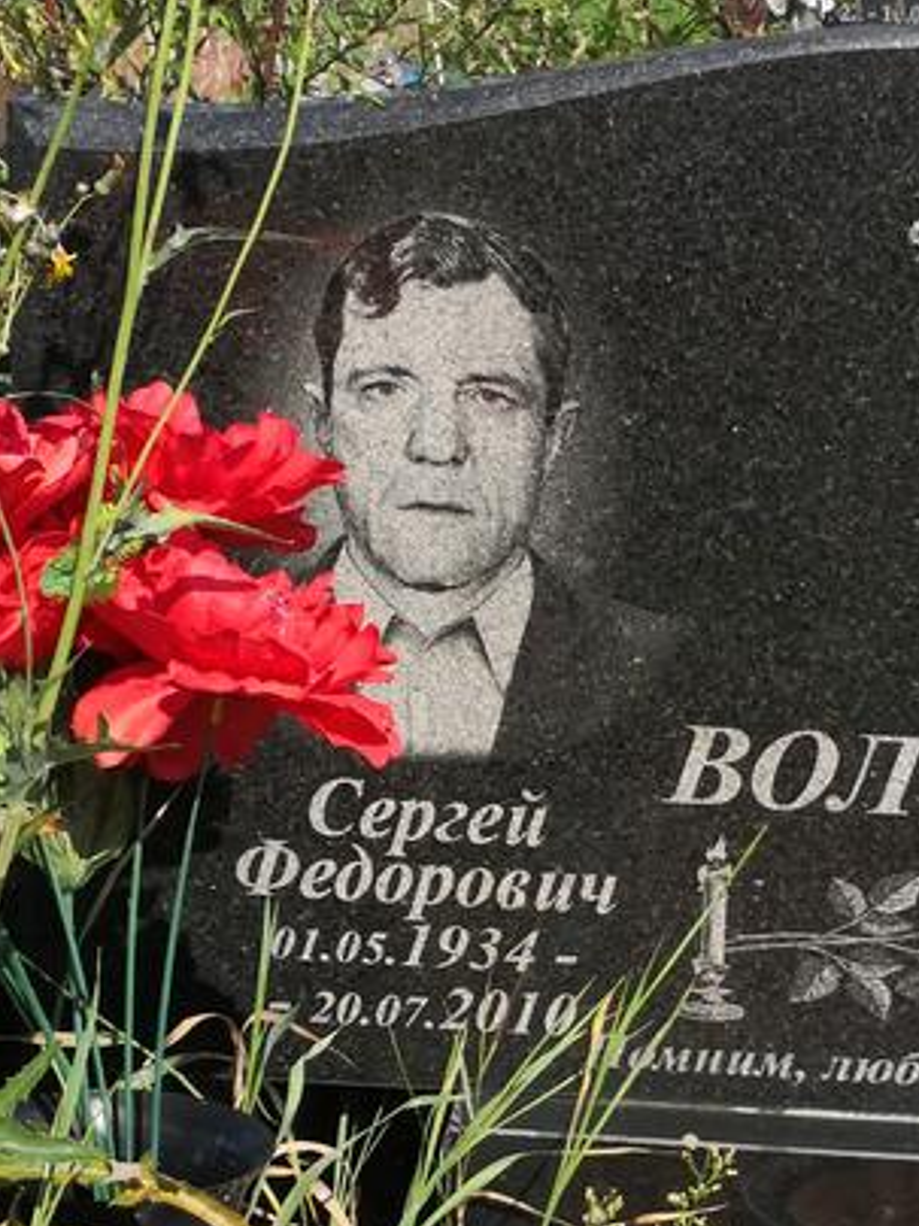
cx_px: 631
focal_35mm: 92
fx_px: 3257
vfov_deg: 21.2
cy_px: 838
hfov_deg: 16.0
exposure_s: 1/2618
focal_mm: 3.95
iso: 50
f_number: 1.6
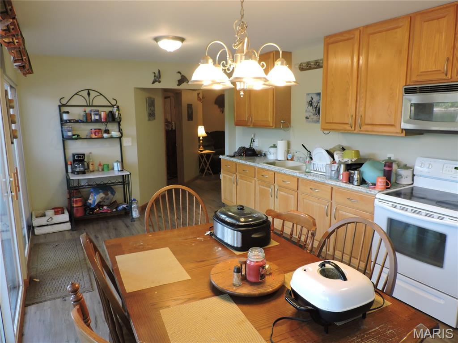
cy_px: 172
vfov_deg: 56.8
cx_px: 229
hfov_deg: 71.6
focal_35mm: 24
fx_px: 318
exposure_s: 1/30
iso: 280
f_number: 3
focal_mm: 4.3
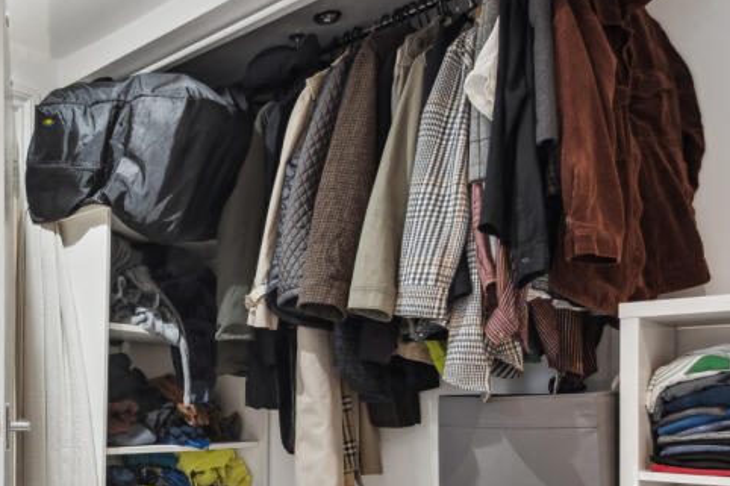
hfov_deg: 51.1
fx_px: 689
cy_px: 363
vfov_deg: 37.9
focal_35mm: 34
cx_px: 112
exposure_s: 1/2.5
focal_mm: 16
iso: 400
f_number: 11
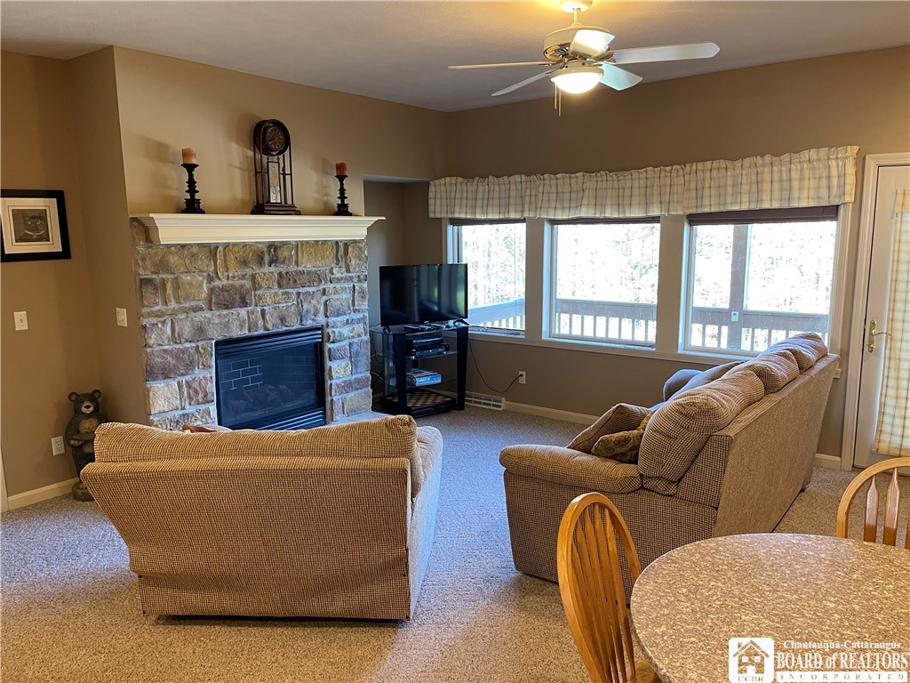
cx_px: 455
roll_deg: +0.5
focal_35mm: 26
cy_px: 342
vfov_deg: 53.1
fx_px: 683
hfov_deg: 67.3
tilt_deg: -9.7
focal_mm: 5.1
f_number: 1.6
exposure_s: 1/60
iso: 200
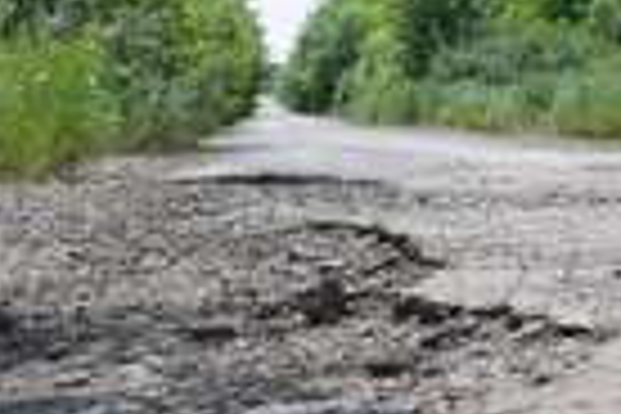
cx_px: 594
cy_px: 187
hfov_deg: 13.0
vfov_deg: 8.8
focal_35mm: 156
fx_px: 2691
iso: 100
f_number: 6.3
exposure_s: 1/320
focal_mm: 54
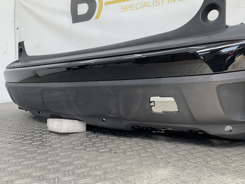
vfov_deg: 41.8
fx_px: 241
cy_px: 96
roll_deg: +1.1
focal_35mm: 34
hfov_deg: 53.7
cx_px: 142
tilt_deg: -6.7
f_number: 1.8
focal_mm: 3
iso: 16
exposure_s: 1/118
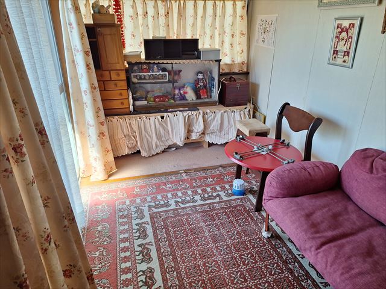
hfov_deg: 73.9
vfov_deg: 58.9
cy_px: 144
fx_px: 256
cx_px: 193
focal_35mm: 23
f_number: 1.8
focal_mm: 5.54
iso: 40
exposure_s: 1/152
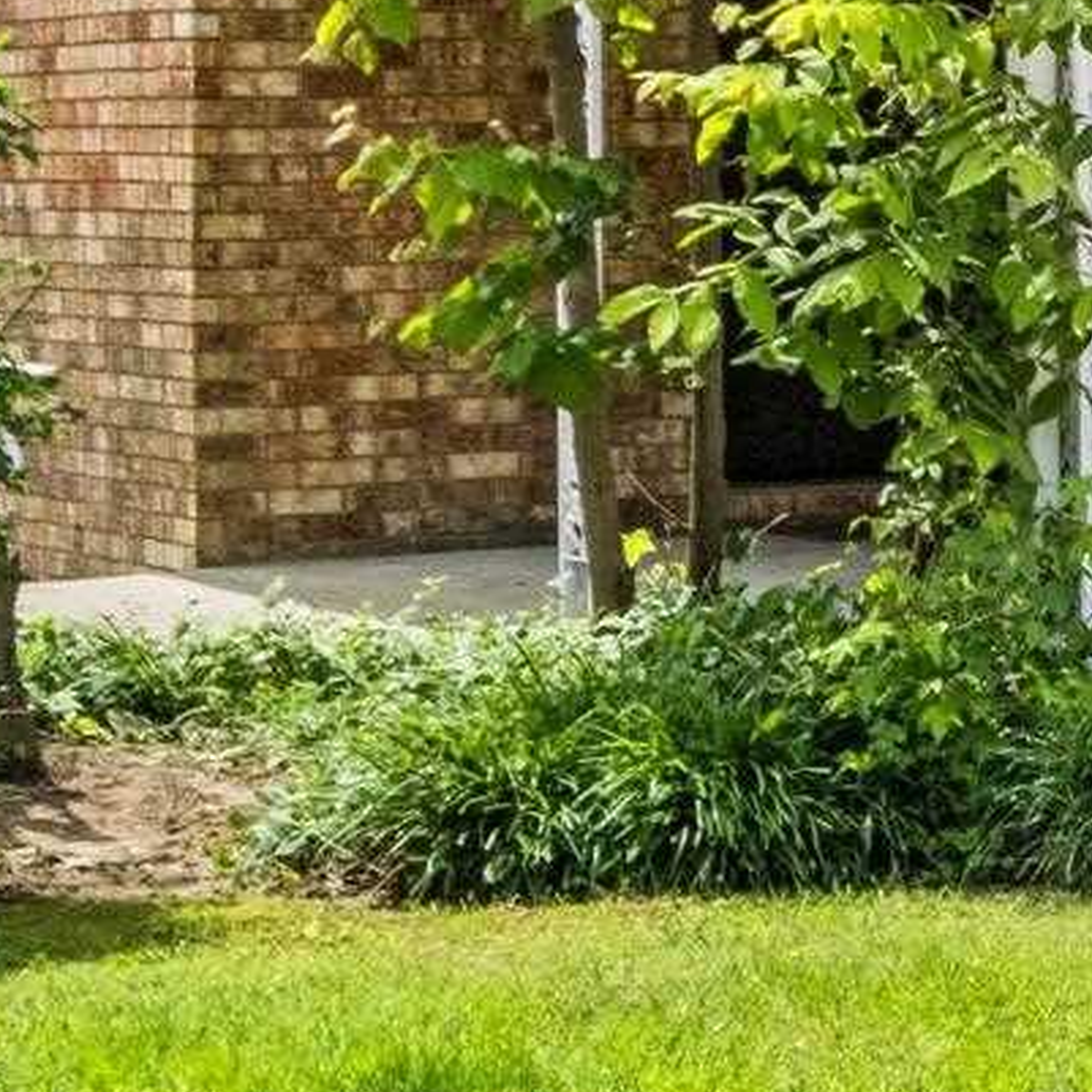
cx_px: 2671
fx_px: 5675
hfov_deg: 9.7
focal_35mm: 159
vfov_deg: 10.9
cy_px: 91
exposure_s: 1/200
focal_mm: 20
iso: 400
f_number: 10
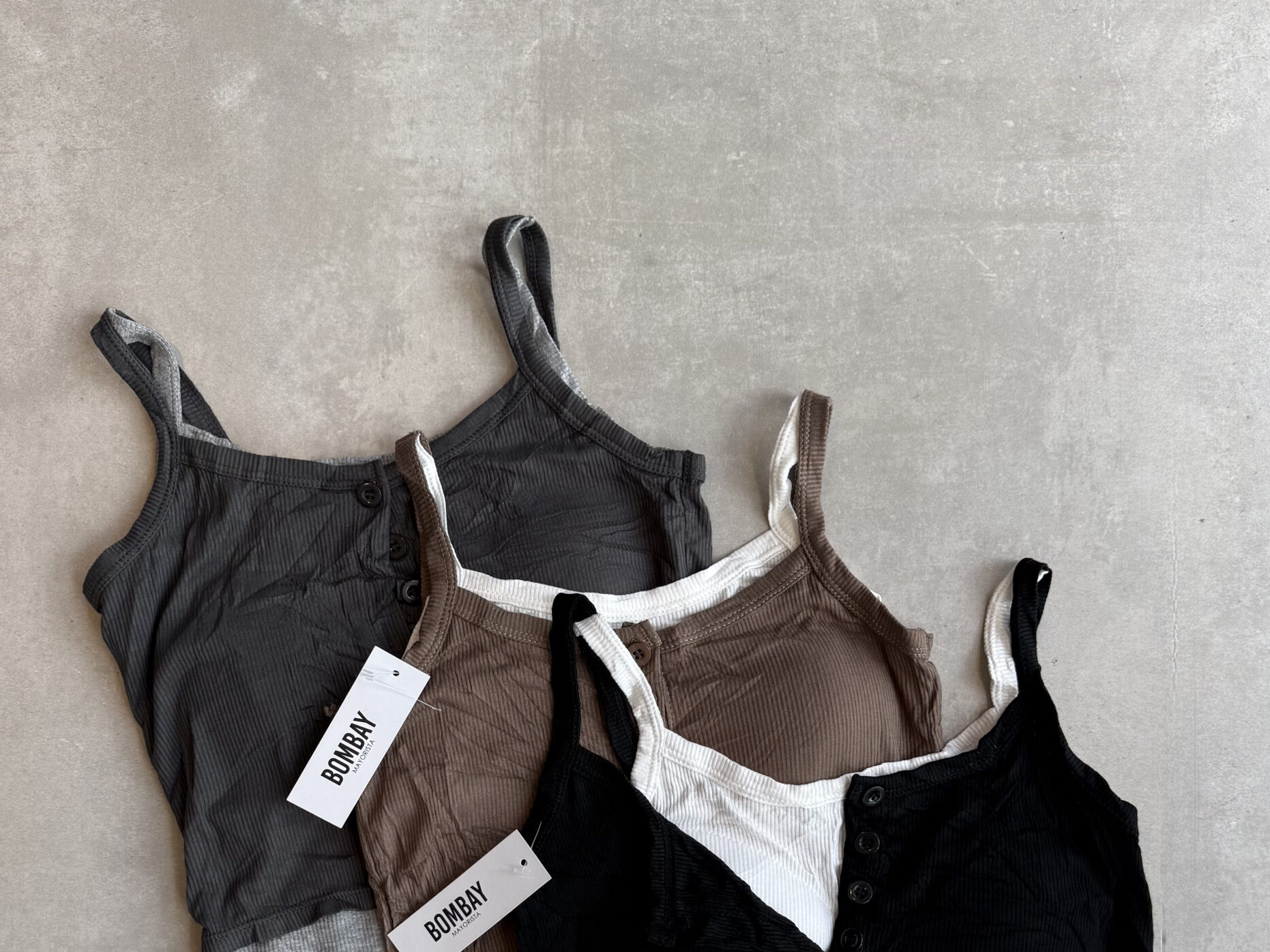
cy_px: 742
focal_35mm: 33
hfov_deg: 55.4
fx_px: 1211
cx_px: 627
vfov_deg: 41.4
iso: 80
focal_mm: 6.76
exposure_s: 1/299
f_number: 1.78
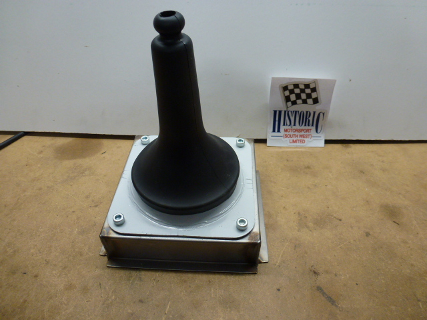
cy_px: 160
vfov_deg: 56.8
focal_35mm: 24
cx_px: 214
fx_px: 296
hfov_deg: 71.6
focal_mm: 4.3
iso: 200
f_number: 3.3
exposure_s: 1/60
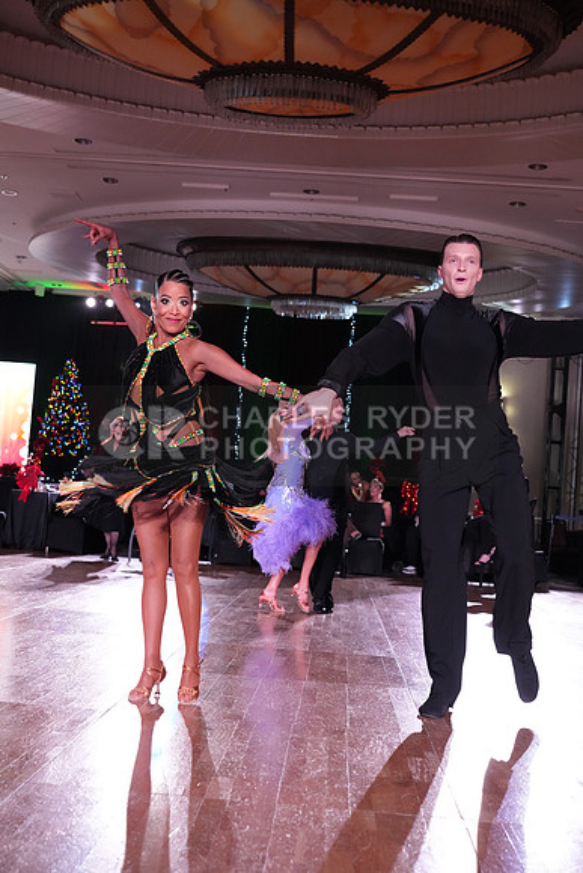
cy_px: 436
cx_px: 292
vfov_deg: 42.7
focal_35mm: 46
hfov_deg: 29.3
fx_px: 1117
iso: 5000
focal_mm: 46
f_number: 5
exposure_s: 1/320
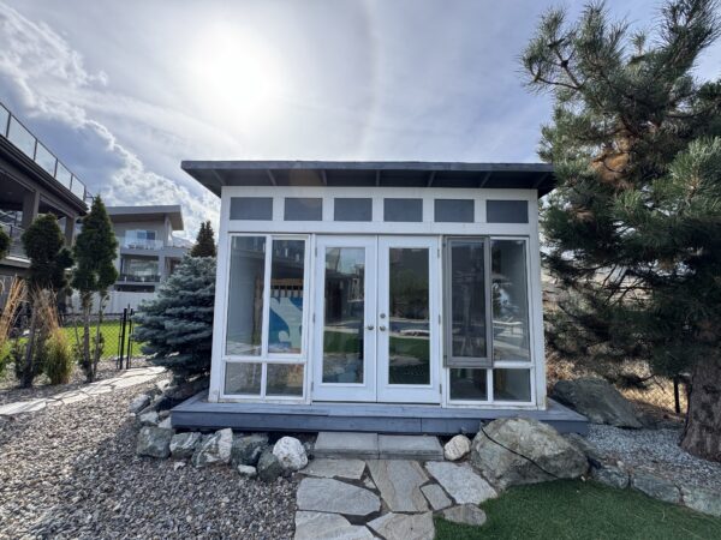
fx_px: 292
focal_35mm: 14
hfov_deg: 102.1
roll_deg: -1.0
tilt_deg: +5.9
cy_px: 270
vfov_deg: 85.7
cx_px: 360
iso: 50
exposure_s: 1/858
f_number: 2.2
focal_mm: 2.22
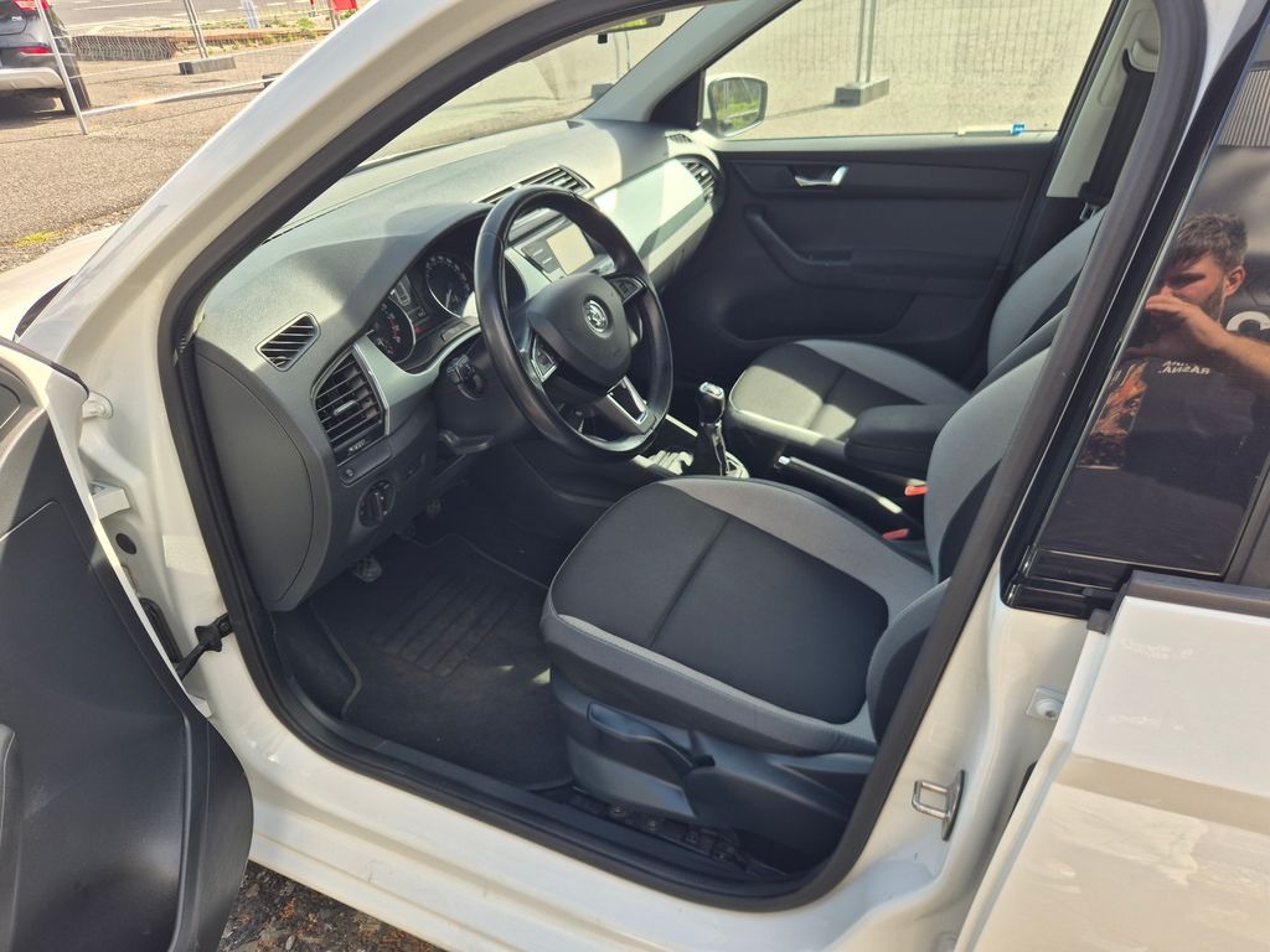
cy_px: 476
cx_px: 635
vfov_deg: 58.9
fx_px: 844
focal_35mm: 23
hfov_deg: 73.9
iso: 25
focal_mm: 5.4
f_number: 1.8
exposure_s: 1/269
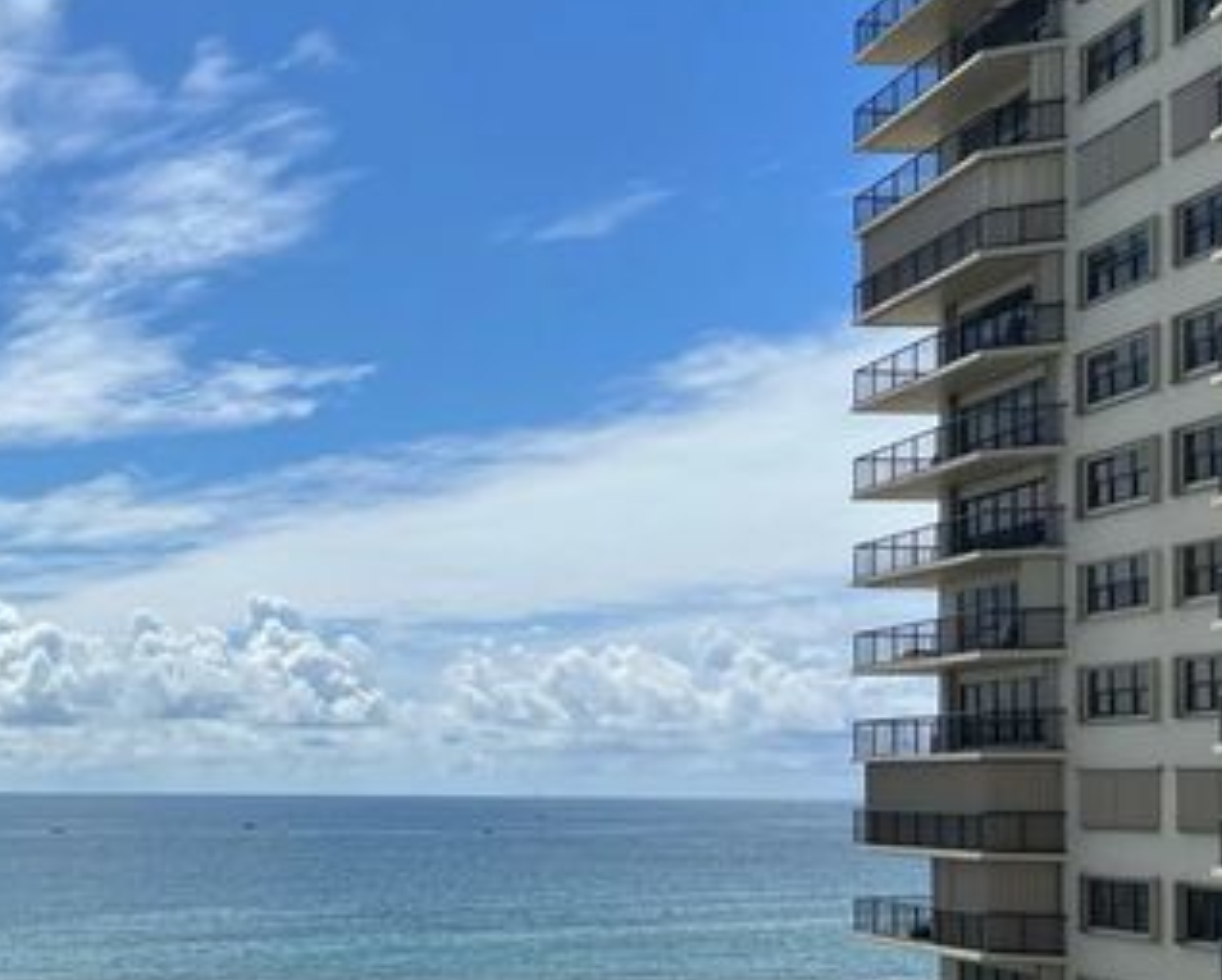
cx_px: 104
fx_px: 1846
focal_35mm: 51
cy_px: 749
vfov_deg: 29.2
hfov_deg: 34.4
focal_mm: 5.7
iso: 50
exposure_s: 1/12658
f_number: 1.5
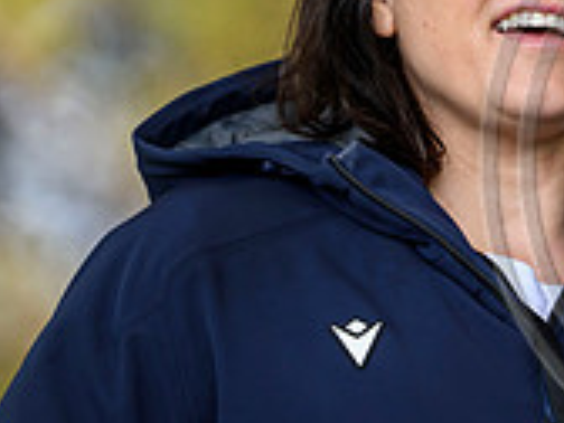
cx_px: 826
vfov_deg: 1.1
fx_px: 21670
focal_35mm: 1330
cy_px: 159
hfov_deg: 1.5
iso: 500
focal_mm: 400
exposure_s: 1/1000
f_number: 3.2
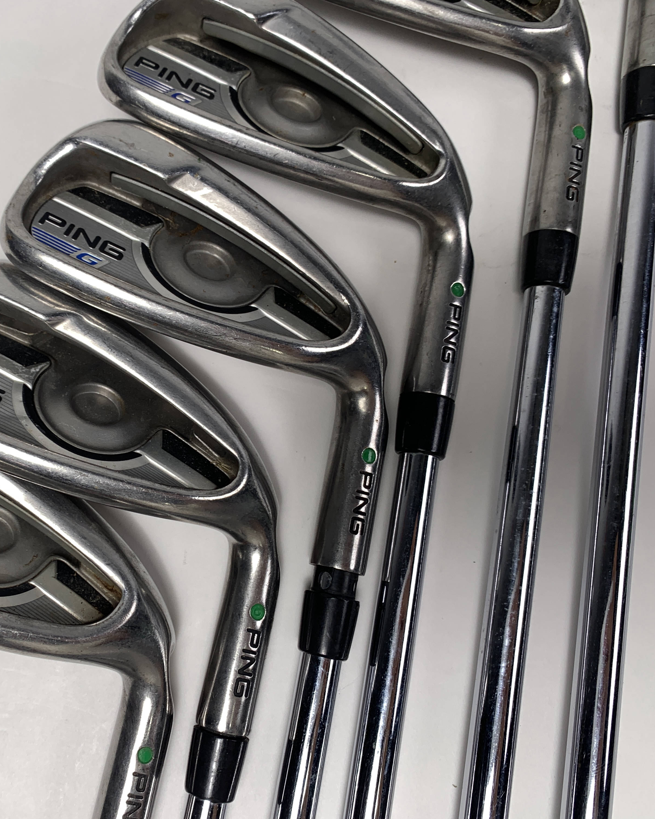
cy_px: 409
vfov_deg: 52.8
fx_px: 824
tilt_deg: -76.7
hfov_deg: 41.7
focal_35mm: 34
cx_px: 145
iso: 25
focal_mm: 4.25
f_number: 1.8
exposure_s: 1/136
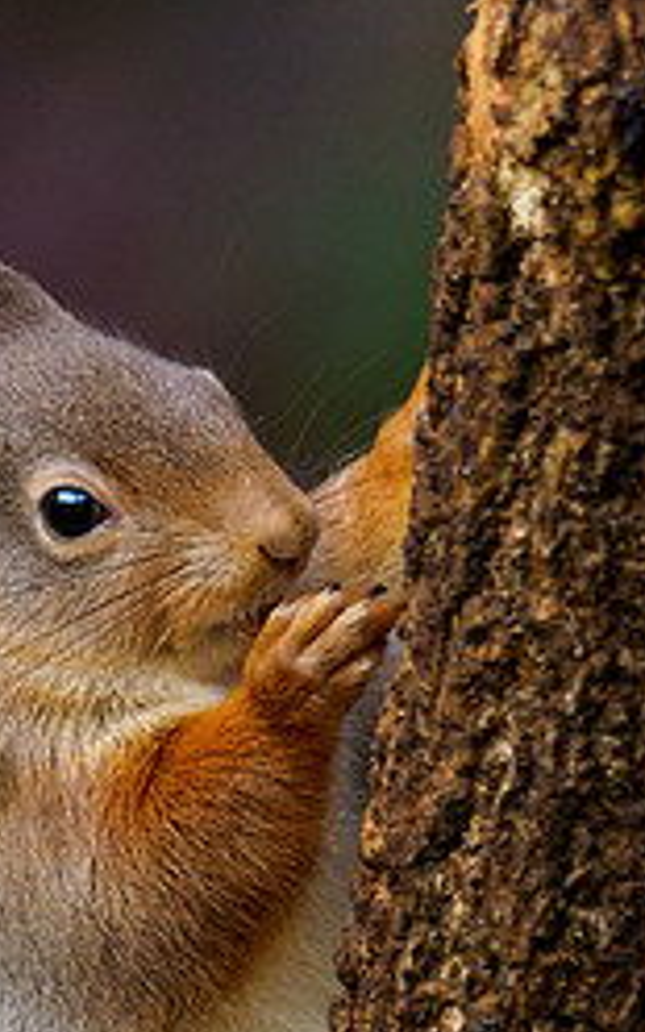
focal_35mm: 2091
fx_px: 58810
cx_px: 213
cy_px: 483
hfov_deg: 0.6
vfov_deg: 1.0
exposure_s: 1/400
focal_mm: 300
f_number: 4.5
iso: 1000
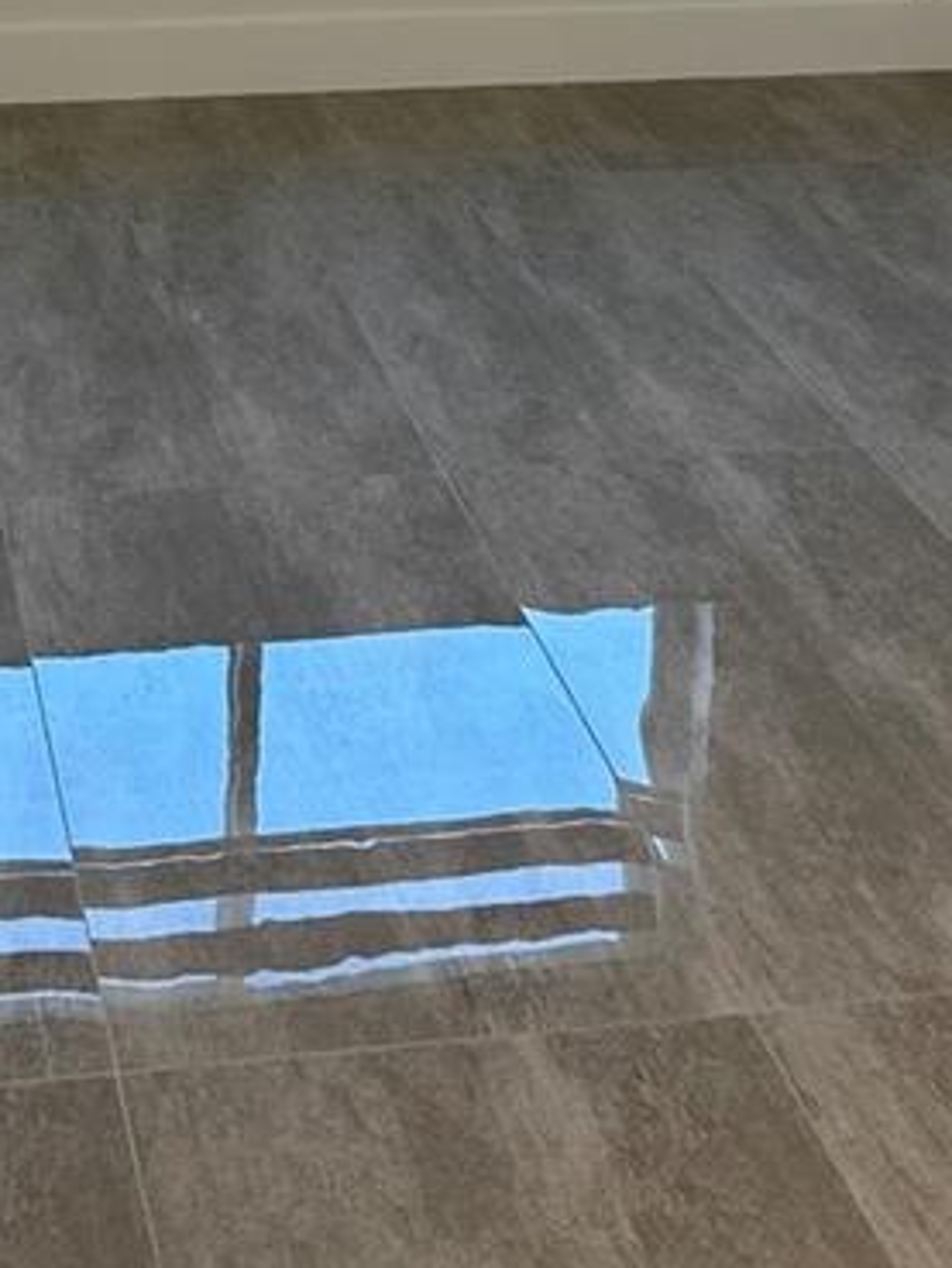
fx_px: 2859
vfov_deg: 23.6
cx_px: 306
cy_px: -103
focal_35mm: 78
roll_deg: -2.4
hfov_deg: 18.8
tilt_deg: -12.8
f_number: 1.78
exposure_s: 1/121
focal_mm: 6.86
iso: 64
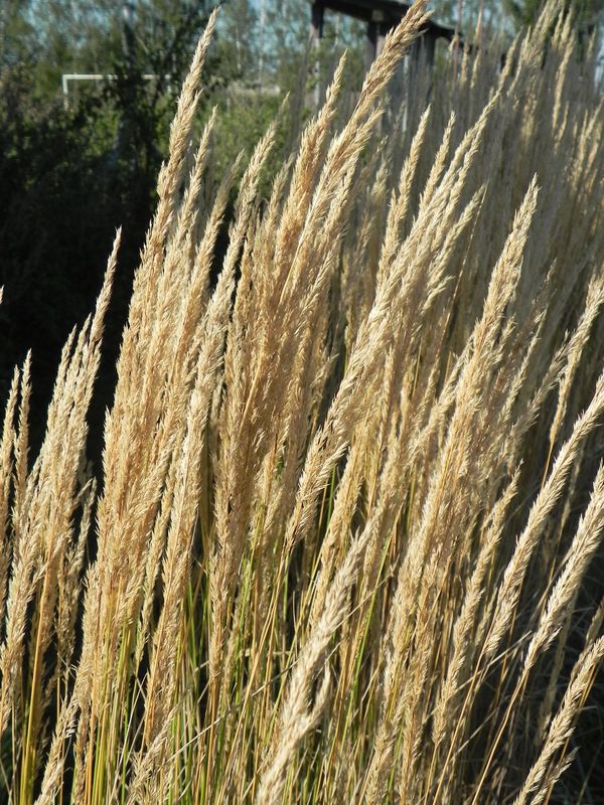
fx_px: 1070
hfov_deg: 31.5
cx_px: 302
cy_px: 402
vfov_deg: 41.2
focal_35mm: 46
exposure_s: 1/1600
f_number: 3.2
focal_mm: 8.2
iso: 160
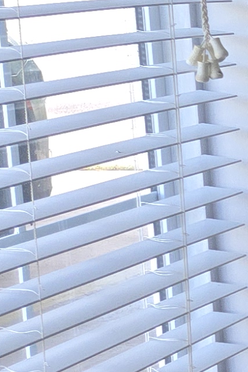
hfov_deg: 6.5
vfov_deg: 13.7
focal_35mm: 150
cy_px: 152
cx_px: 1106
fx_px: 1551
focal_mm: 5.4
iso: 50
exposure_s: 1/60
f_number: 1.8
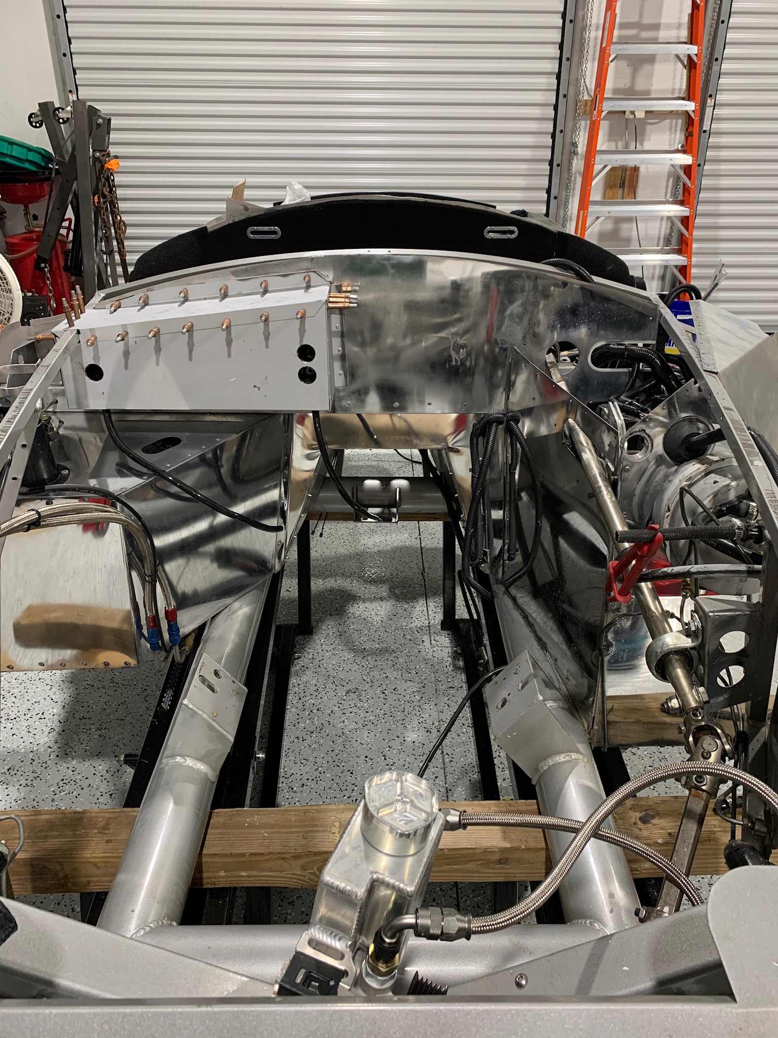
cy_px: 519
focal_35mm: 26
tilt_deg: -26.3
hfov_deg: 53.1
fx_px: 779
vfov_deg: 67.3
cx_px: 389
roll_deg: +0.7
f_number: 1.8
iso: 80
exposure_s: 1/60
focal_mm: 4.25
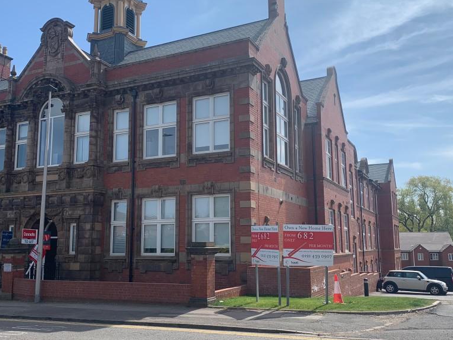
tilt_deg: +10.6
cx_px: 208
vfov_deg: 40.7
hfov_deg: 52.6
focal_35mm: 35
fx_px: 458
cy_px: 179
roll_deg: -0.8
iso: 25
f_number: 1.8
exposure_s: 1/2364
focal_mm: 4.25
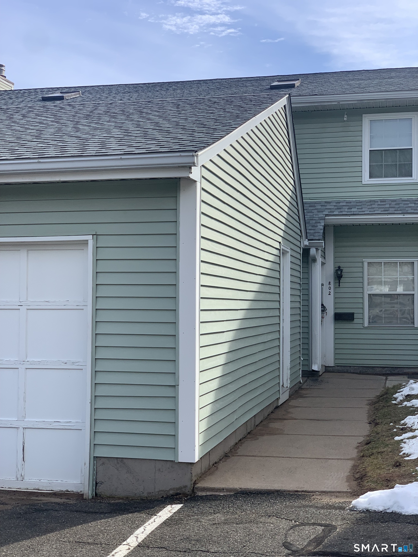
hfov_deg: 28.0
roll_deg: -1.0
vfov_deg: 36.8
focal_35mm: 52
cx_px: 209
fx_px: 837
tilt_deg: +3.6
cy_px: 278
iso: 16
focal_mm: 6
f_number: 2.4
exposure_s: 1/888
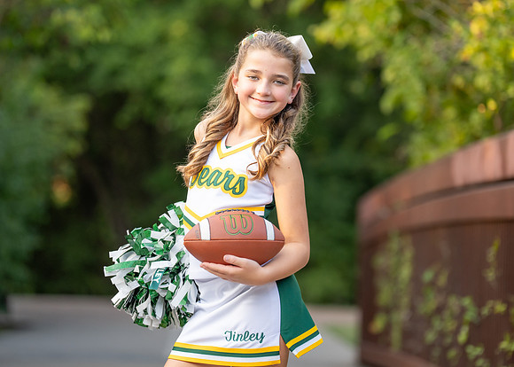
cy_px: 163
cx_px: 264
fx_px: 2614
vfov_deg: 8.0
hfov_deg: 11.2
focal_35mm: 179
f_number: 2.8
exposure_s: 1/1000
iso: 640
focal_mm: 148
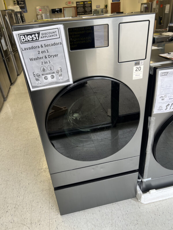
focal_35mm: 26
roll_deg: +4.8
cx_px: 86
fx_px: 173
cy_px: 115
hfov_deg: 53.1
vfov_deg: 67.3
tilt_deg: -29.6
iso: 64
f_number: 1.5
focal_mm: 5.7
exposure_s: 1/120
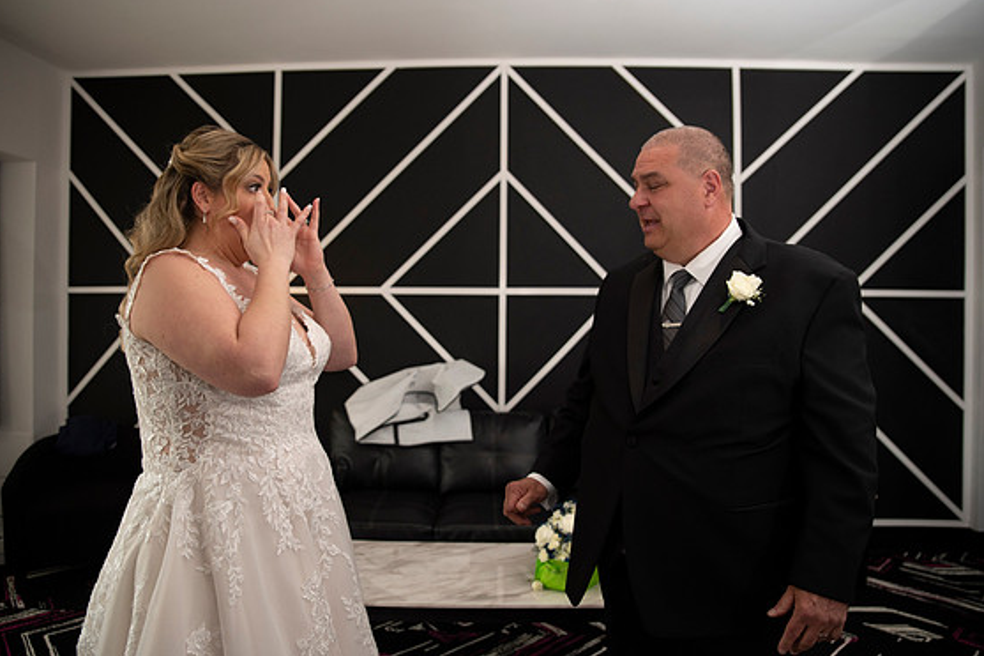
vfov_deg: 51.3
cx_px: 473
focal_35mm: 25
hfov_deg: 71.5
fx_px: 683
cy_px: 318
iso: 1600
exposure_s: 1/1600
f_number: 2.8
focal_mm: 24
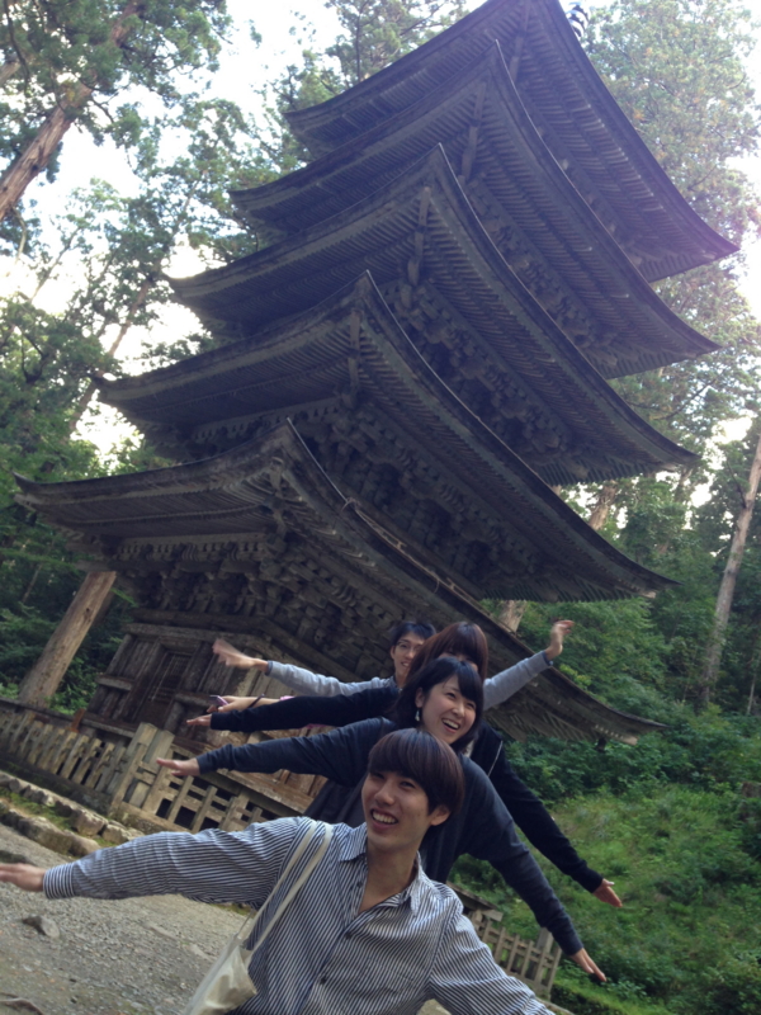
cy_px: 508
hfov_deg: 42.9
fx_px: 967
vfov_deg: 55.4
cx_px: 380
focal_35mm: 33
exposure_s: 1/30
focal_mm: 4.12
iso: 50
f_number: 2.4
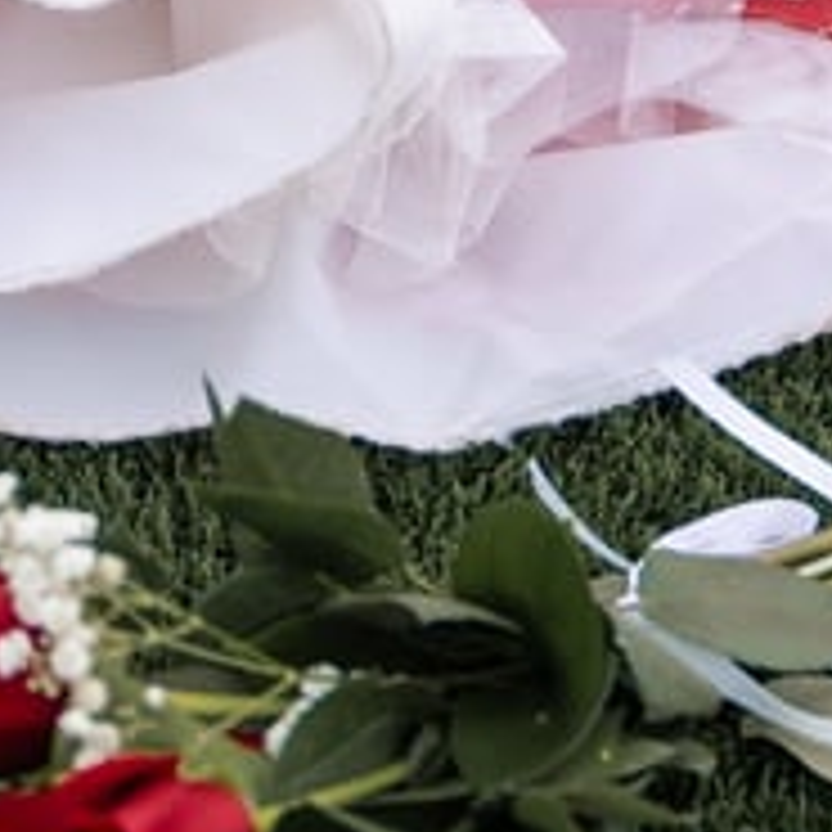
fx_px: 4895
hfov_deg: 9.5
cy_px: -819
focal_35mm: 180
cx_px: -297
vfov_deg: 9.1
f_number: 2.8
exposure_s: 1/640
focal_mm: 34
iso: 125
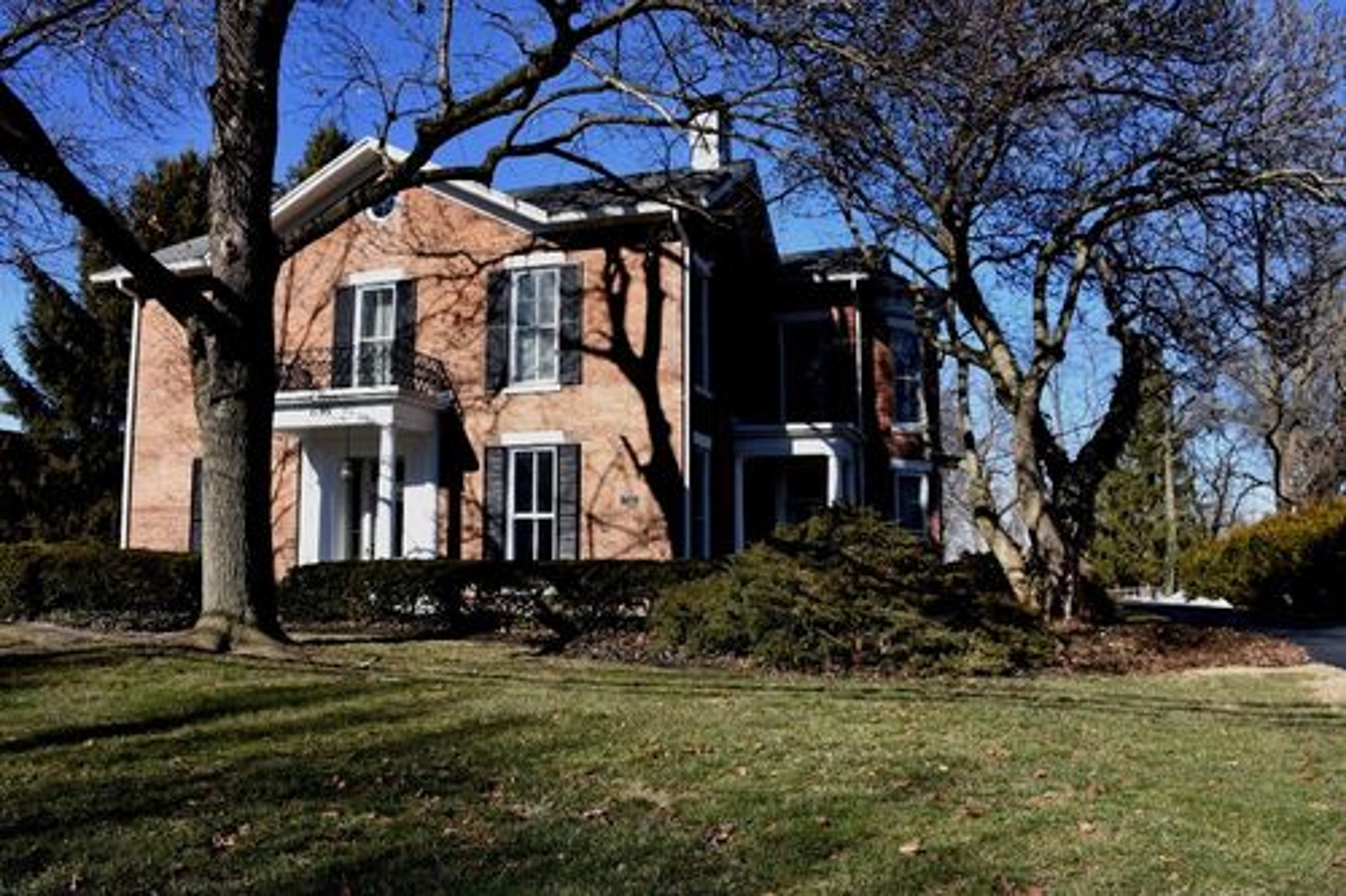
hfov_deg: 67.4
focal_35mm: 27
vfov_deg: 47.9
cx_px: 673
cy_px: 448
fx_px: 1009
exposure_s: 1/500
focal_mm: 18
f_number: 8
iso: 280
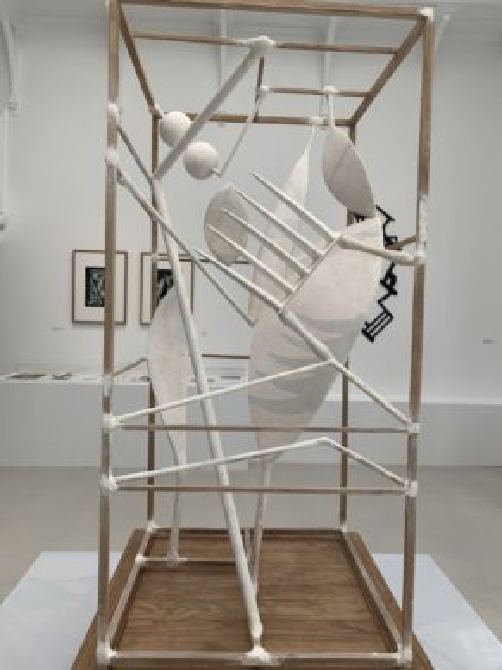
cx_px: 251
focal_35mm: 26
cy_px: 335
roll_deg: -2.0
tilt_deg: -0.7
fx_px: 503
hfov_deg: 53.1
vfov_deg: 67.3
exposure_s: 1/130
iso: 25
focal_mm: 4.25
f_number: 1.8
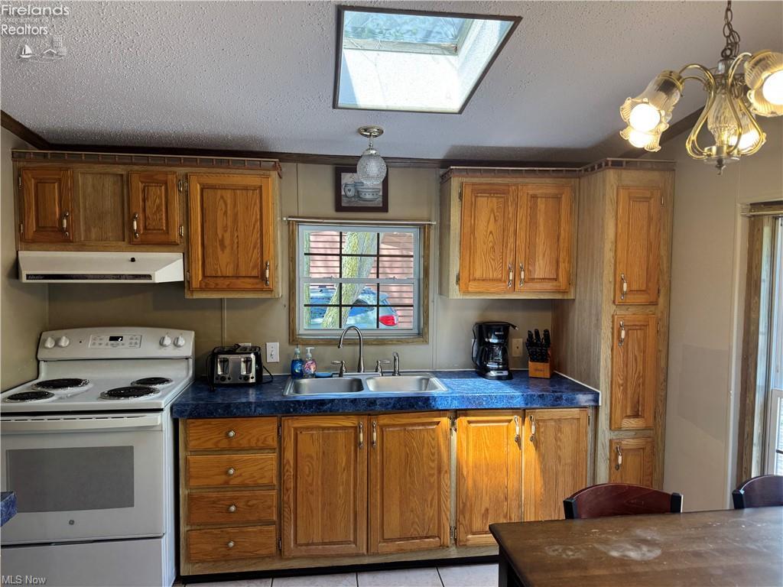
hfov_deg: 71.6
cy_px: 294
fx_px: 543
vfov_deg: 56.8
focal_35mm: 24
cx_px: 392
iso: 50
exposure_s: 1/120
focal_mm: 6.76
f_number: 1.78
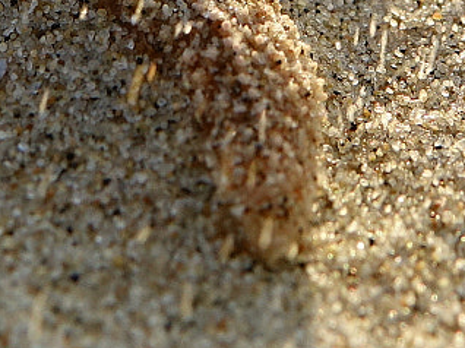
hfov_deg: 12.7
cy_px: -339
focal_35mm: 155
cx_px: 181
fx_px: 2081
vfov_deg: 9.0
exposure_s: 1/800
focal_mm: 11.77
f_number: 4
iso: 200
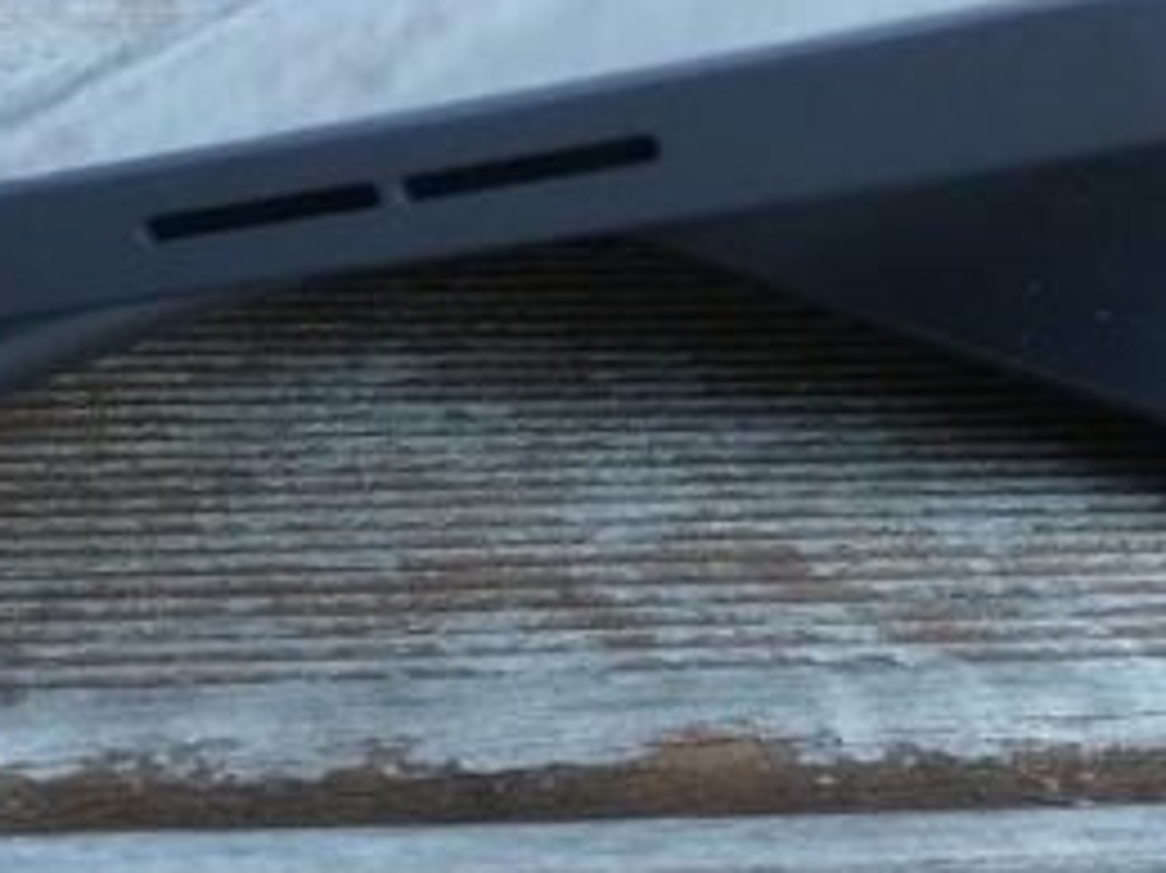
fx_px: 3906
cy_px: 1107
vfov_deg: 12.4
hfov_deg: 16.9
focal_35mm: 116
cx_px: 338
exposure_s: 1/50
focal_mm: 4.71
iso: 666
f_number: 1.7
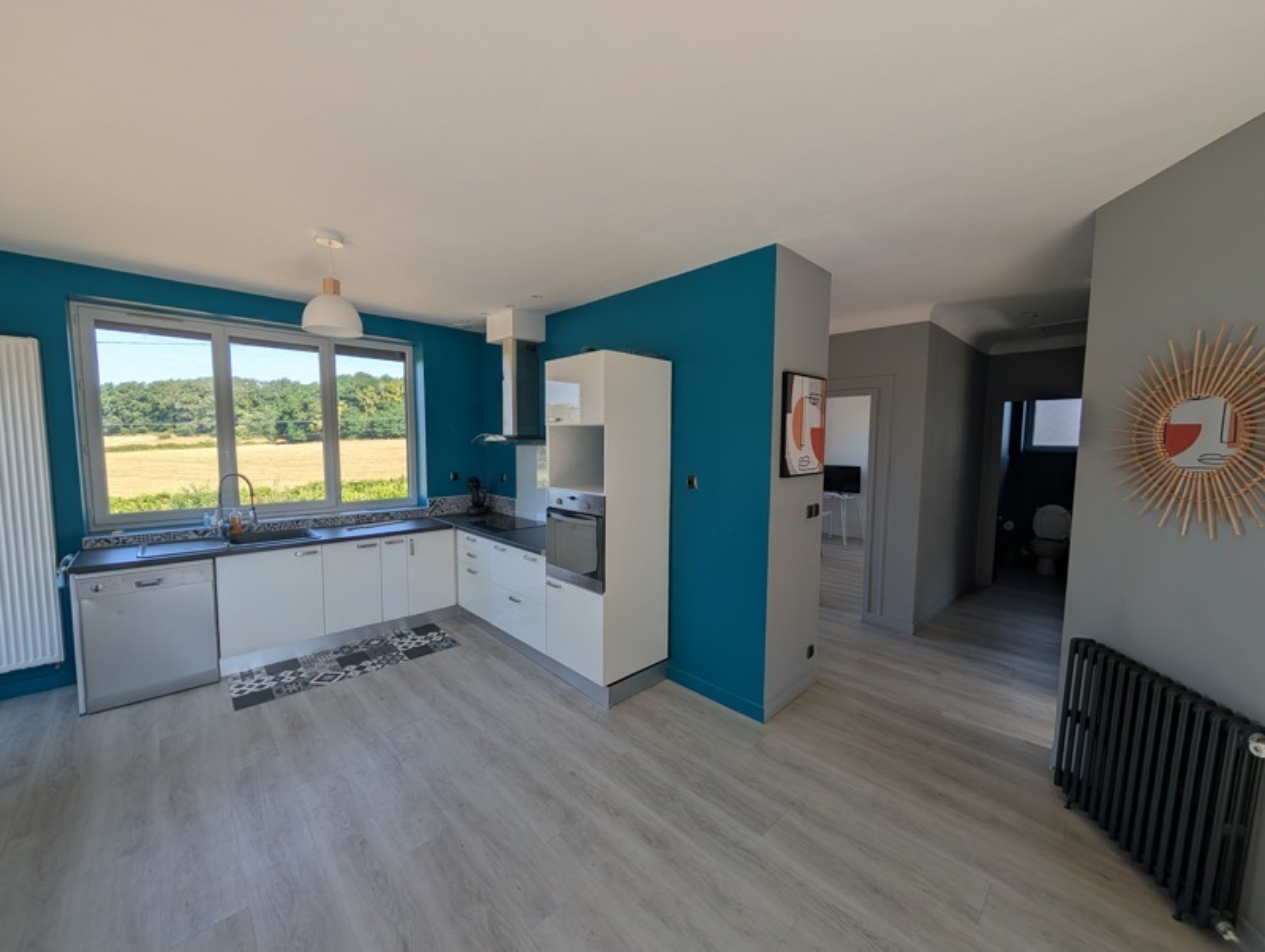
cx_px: 632
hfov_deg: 110.5
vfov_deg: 94.6
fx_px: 439
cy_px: 476
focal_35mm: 12
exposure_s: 1/714
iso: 59
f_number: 1.7
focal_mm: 2.02
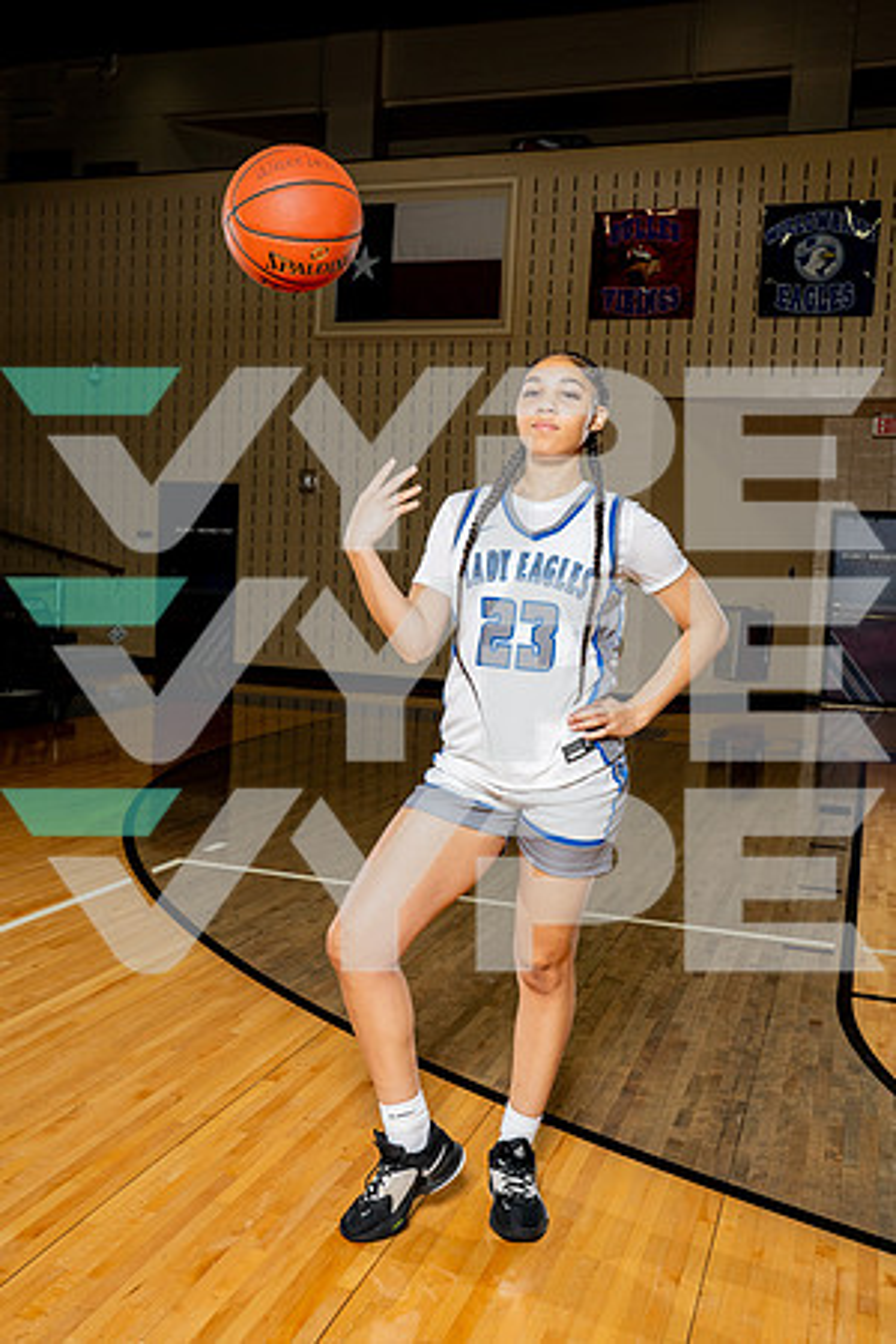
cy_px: 672
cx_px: 448
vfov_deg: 55.8
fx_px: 1269
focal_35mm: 34
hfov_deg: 38.9
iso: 400
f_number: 8
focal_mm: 34
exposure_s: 1/250
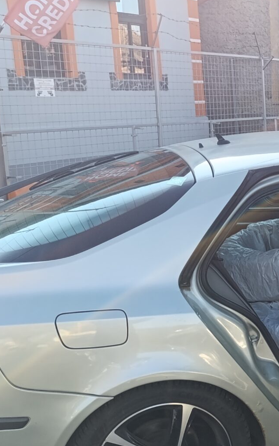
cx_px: 403
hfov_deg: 19.0
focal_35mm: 61
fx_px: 743
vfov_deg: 33.4
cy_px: 267
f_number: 1.6
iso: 50
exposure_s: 1/115
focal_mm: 6.14
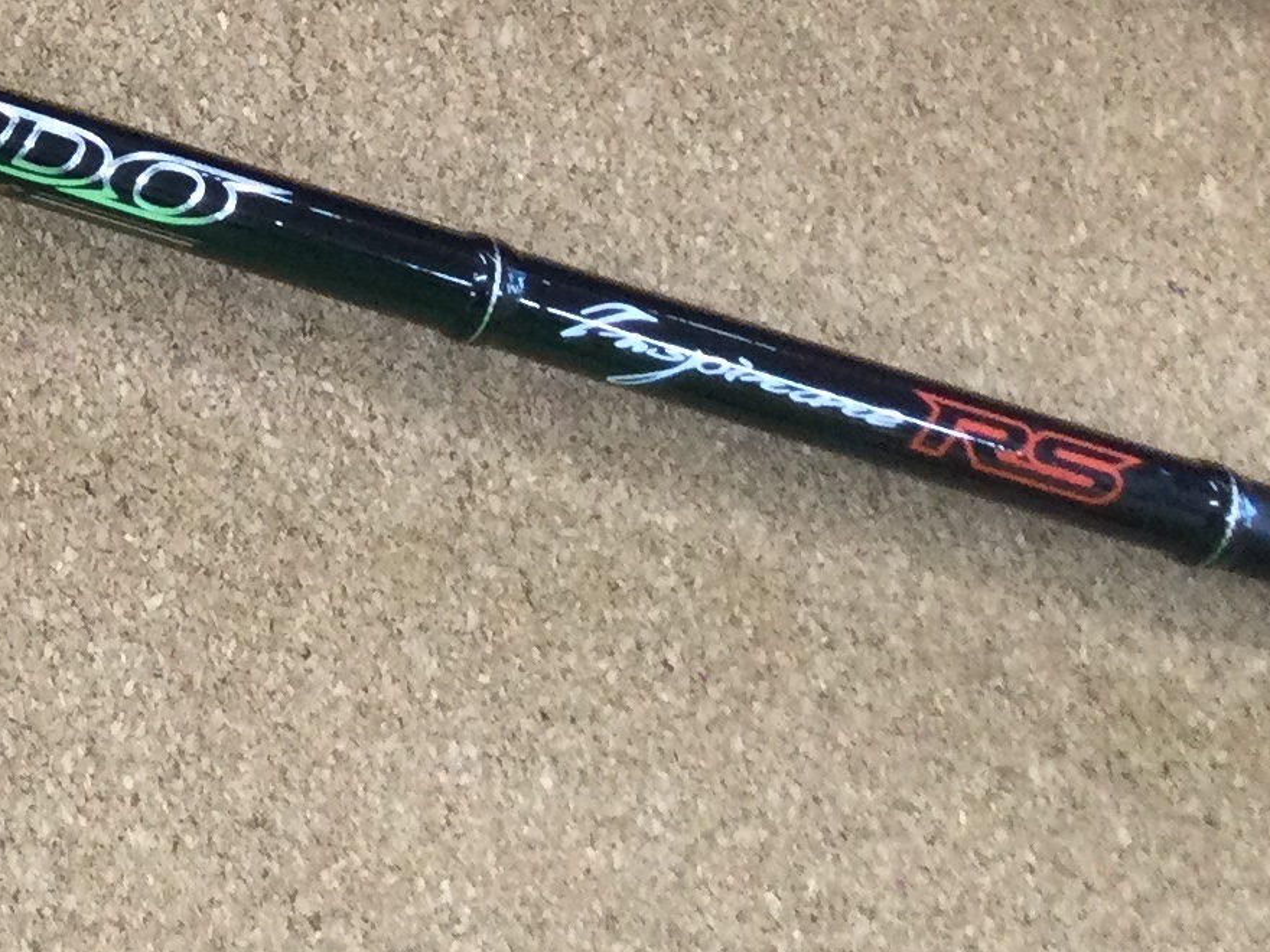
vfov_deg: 12.2
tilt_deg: -75.5
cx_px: -924
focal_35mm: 115
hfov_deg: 15.1
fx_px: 4219
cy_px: -544
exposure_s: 1/30
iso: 64
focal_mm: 3.3
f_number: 2.4
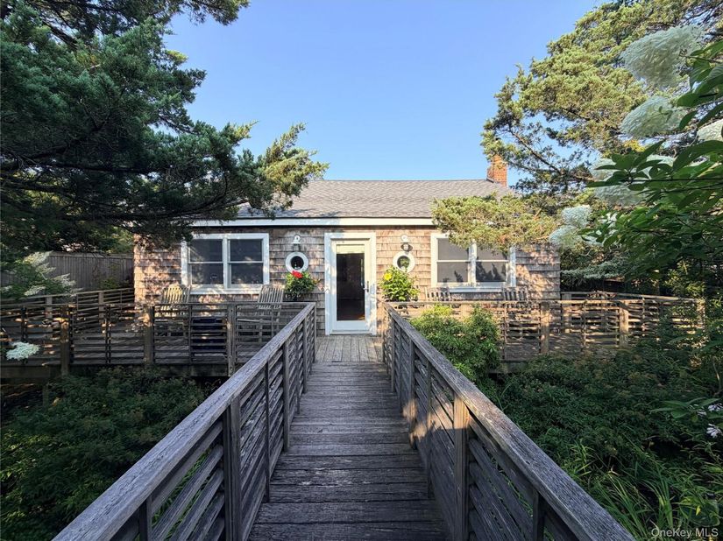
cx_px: 362
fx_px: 292
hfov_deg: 102.1
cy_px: 270
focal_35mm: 14
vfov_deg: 85.6
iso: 40
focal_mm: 2.22
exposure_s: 1/545
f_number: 2.2
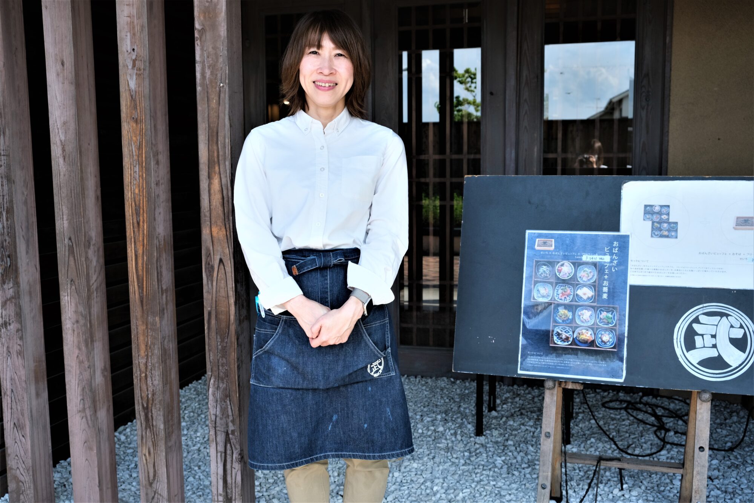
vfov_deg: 36.9
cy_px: 252
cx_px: 377
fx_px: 754
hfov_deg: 53.1
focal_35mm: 36
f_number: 5
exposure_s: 1/200
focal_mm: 24.3
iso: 320
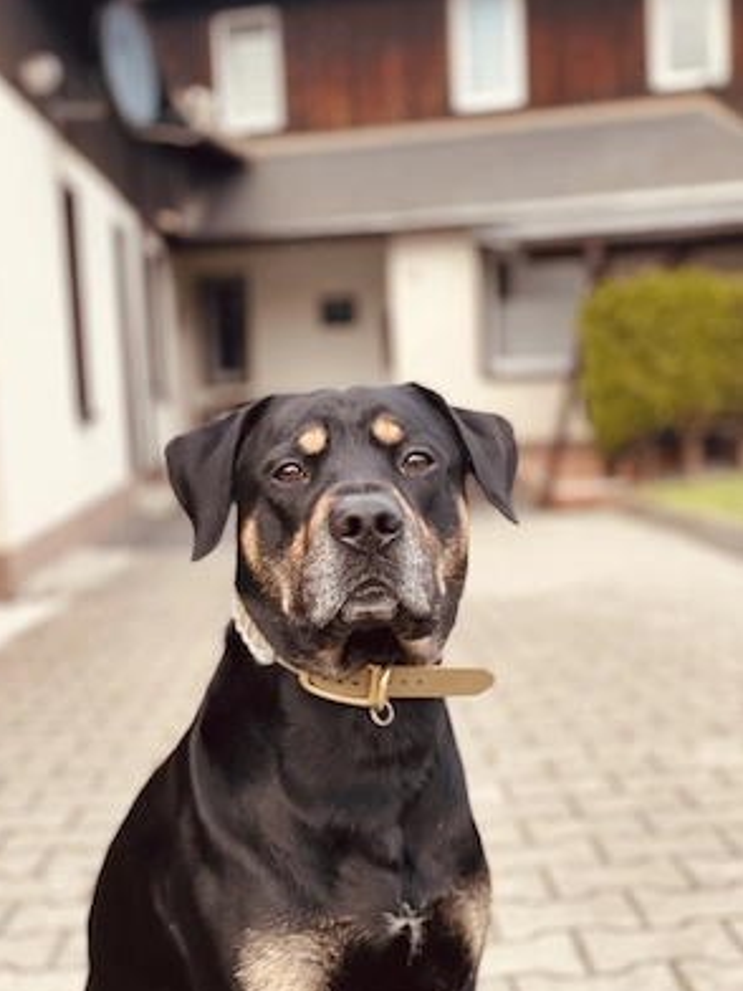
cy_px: 501
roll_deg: +3.1
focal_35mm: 53
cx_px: 366
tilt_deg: -4.7
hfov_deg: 27.5
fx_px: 1517
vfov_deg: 36.2
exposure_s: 1/122
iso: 40
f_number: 2
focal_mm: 6
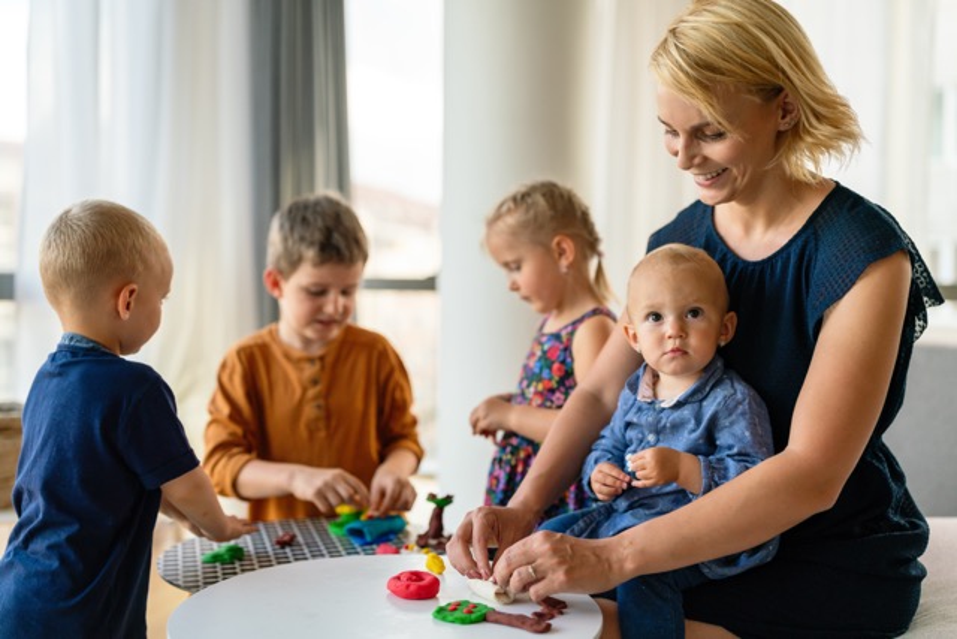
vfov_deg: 33.4
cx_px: 478
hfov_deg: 48.4
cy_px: 320
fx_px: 1064
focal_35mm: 40
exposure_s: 1/500
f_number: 1.8
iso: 250
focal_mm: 40
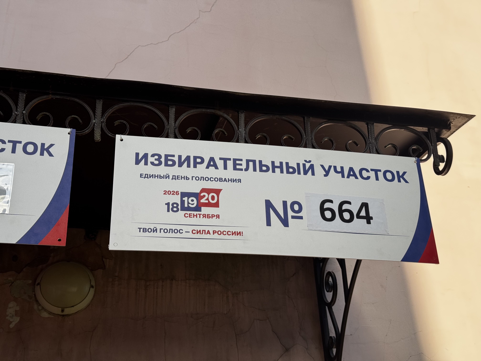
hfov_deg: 39.7
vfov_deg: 30.3
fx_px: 667
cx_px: 240
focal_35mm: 48
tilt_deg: +36.0
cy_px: 180
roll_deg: +2.6
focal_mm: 6.76
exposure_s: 1/1869
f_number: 1.78
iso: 64
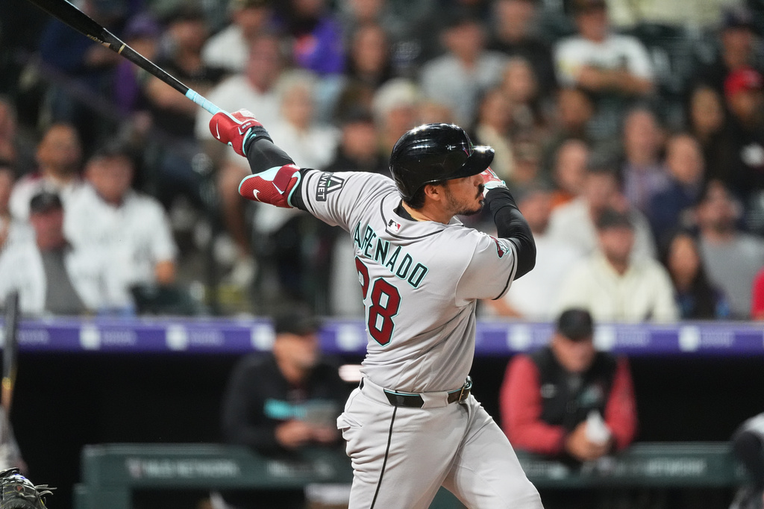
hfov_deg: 3.4
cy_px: 254
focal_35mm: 600
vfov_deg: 2.3
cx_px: 382
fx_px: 12729
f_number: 4
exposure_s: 1/1600
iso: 6400
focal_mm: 600
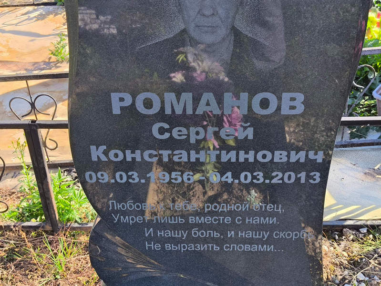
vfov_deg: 29.1
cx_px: 190
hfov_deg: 38.2
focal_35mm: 50
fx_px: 551
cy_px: 143
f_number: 1.7
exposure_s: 1/338
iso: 50
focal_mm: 4.71
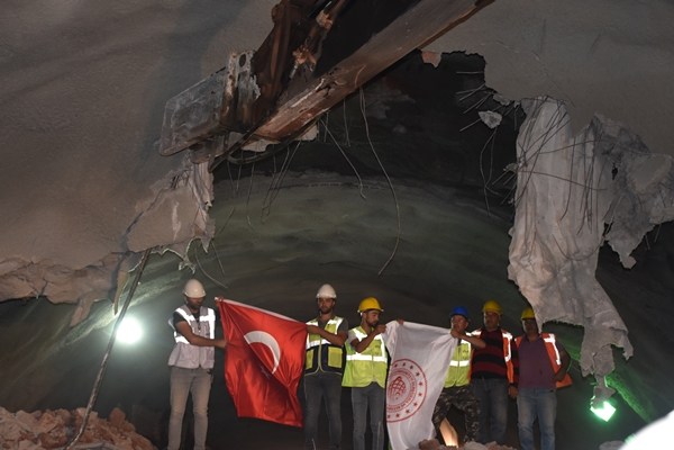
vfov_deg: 22.6
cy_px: 225
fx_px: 1123
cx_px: 337
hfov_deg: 33.4
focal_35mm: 60
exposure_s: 1/80
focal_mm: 40
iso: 1000
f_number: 5
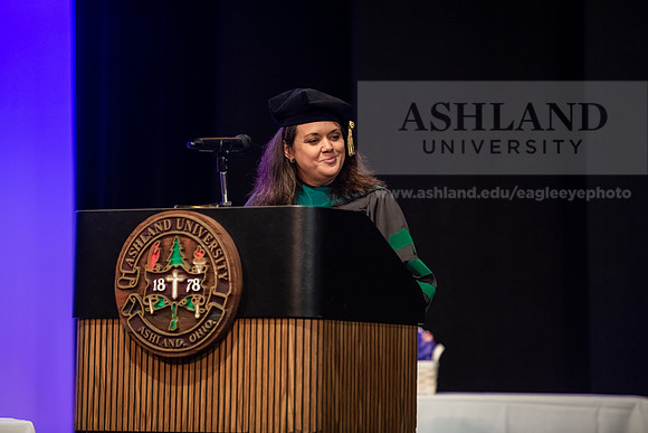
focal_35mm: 170
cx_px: 324
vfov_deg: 8.1
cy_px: 216
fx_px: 3061
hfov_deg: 12.1
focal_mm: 170
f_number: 3.2
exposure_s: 1/200
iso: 3200
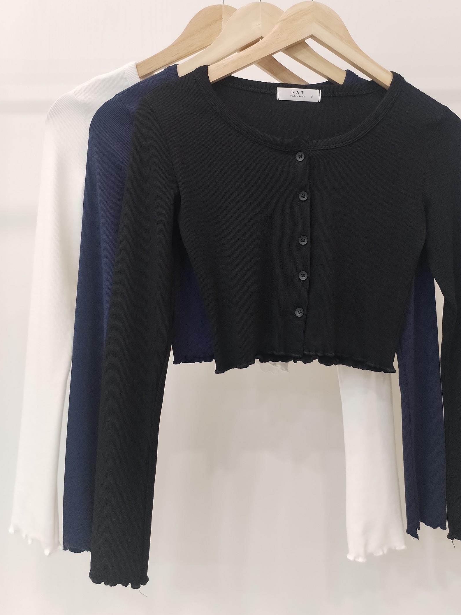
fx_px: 586
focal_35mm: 33
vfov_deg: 55.3
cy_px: 277
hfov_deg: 42.9
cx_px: 256
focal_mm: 4.75
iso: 476
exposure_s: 1/50
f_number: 1.8
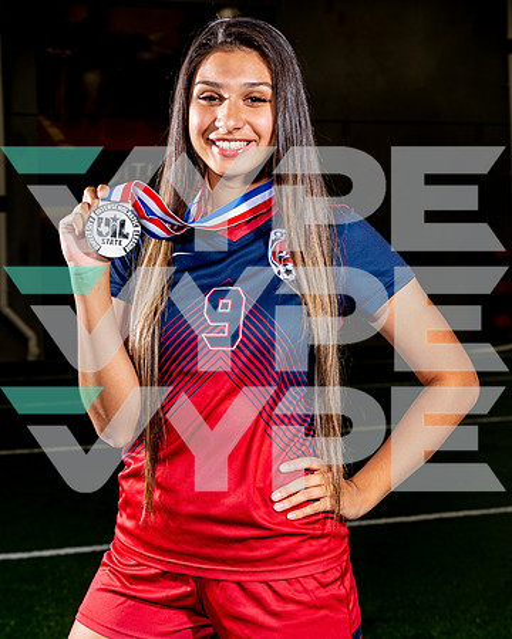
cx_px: 186
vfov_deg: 26.0
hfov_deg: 20.9
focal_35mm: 73
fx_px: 1387
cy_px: 320
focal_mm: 52
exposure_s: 1/125
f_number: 5.6
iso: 100
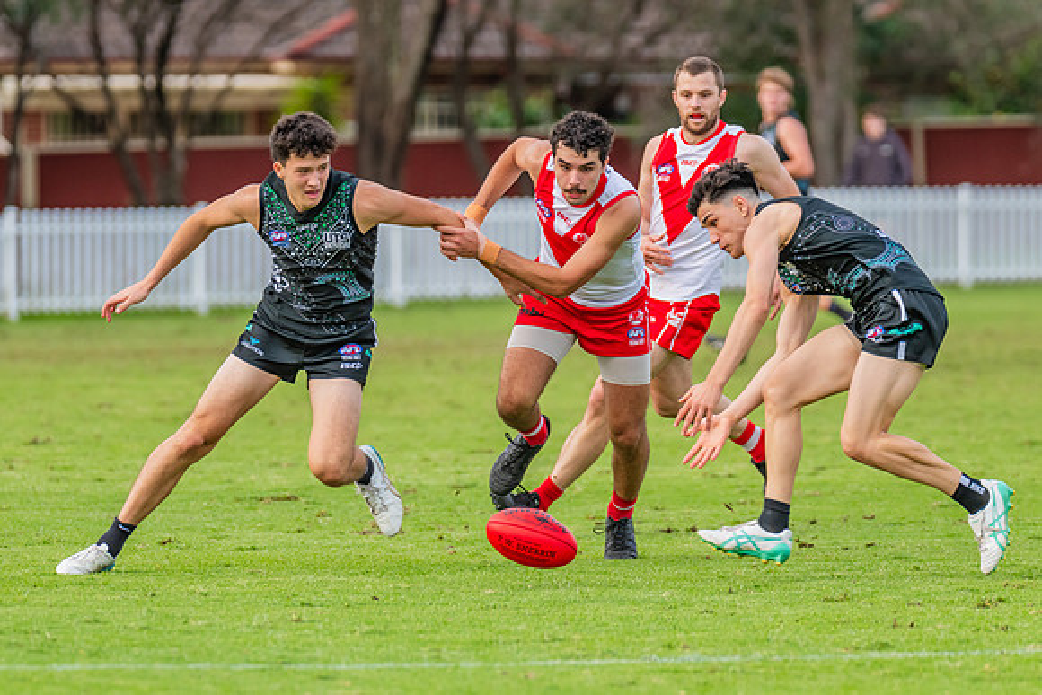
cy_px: 370
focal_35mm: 363
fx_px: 10518
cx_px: 481
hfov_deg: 5.7
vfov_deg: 3.8
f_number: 4.5
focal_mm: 290
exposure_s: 1/1600
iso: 800
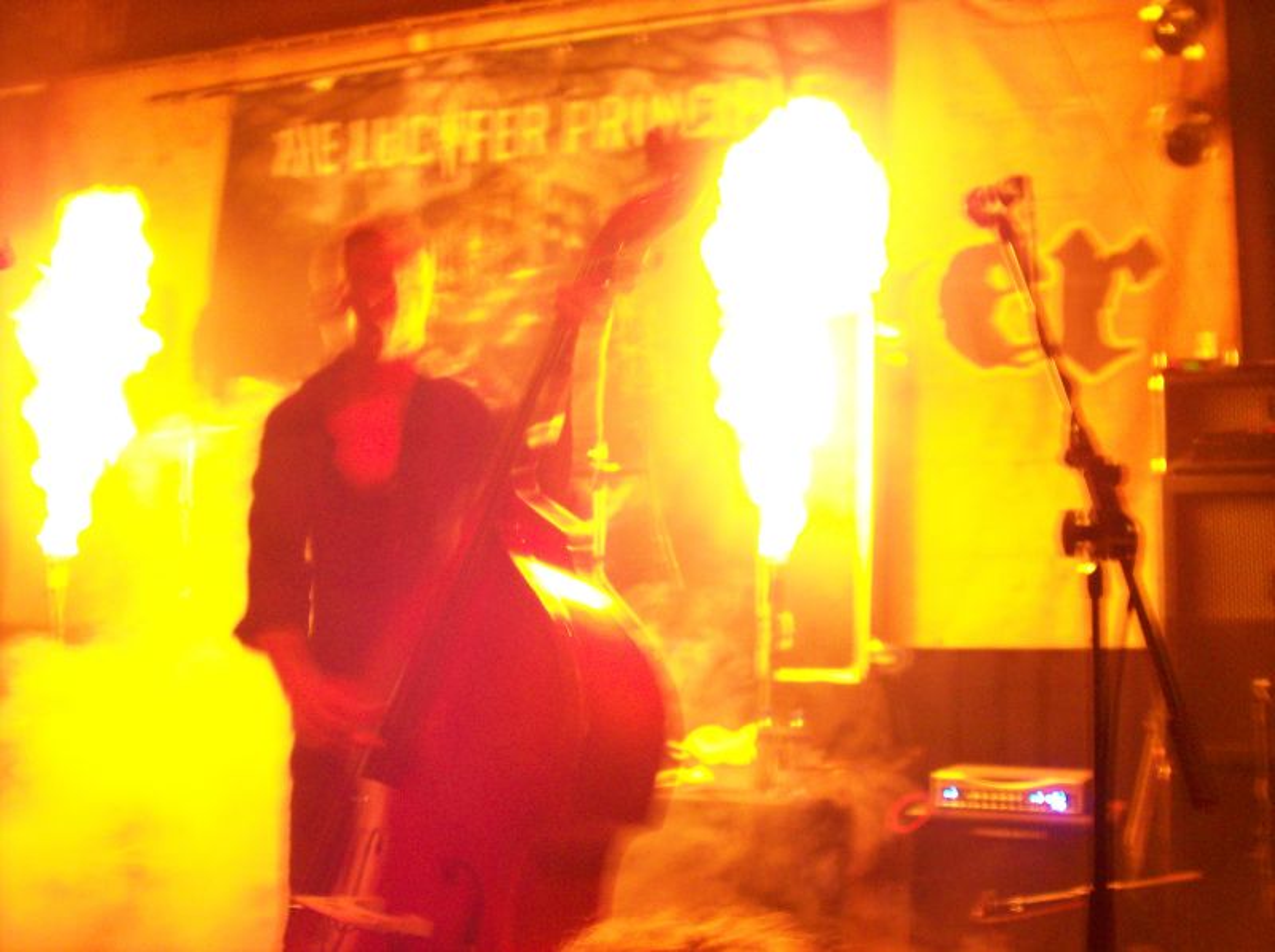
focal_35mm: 36
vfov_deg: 39.6
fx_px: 1324
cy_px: 476
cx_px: 638
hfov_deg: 51.4
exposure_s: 1/8
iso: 160
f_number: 2.7
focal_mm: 6
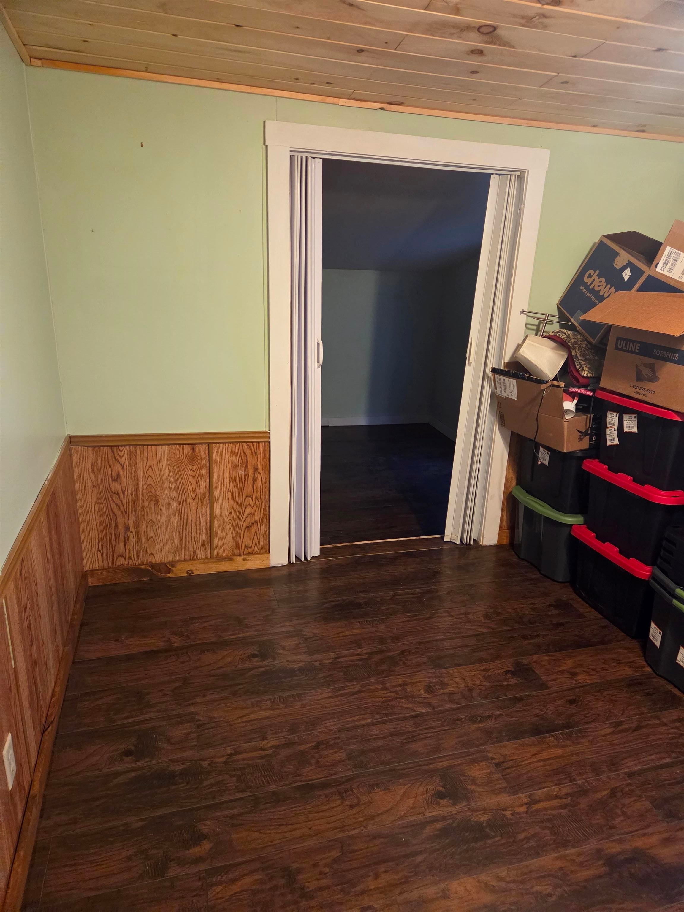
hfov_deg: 58.9
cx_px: 342
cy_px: 456
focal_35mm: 23
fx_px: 606
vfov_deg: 73.9
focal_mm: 5.4
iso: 1000
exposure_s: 1/120
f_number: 1.8
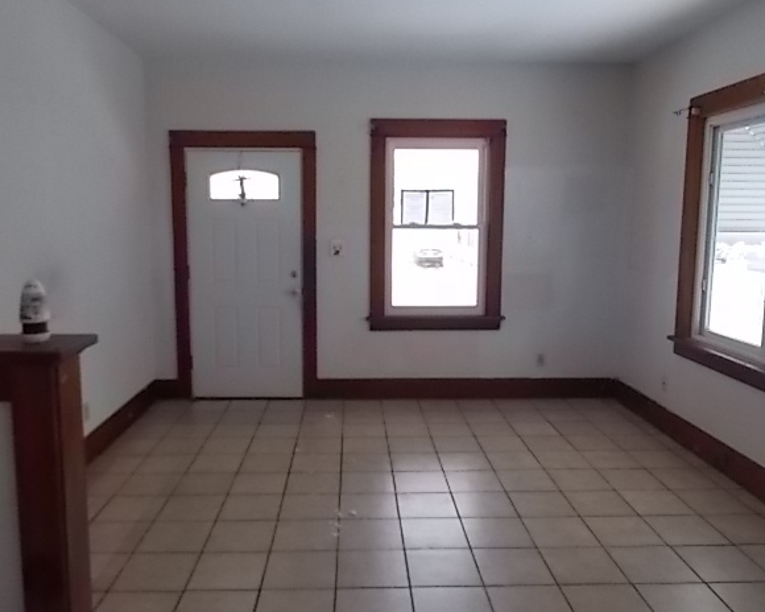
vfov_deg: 51.5
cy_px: 303
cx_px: 372
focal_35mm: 28
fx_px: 634
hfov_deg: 62.2
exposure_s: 1/200
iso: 400
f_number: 3.2
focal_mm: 4.6
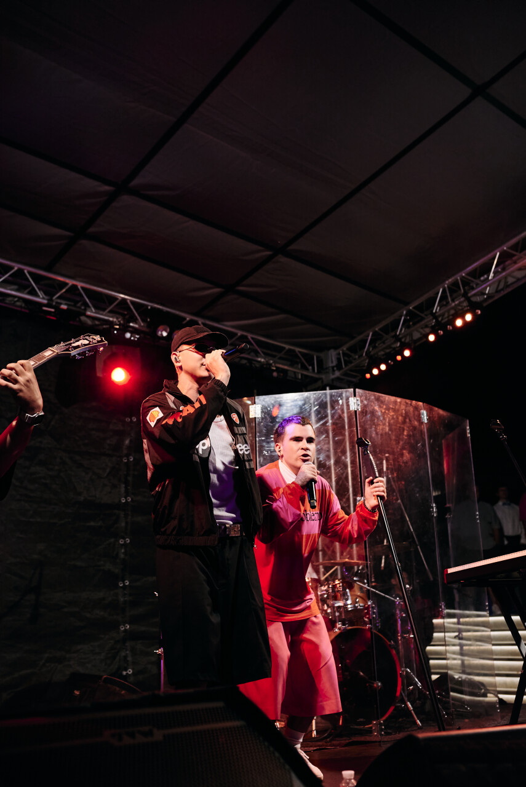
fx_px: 766
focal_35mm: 35
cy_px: 394
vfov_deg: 54.4
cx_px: 263
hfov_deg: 37.9
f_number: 3.2
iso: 500
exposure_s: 1/400
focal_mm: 35
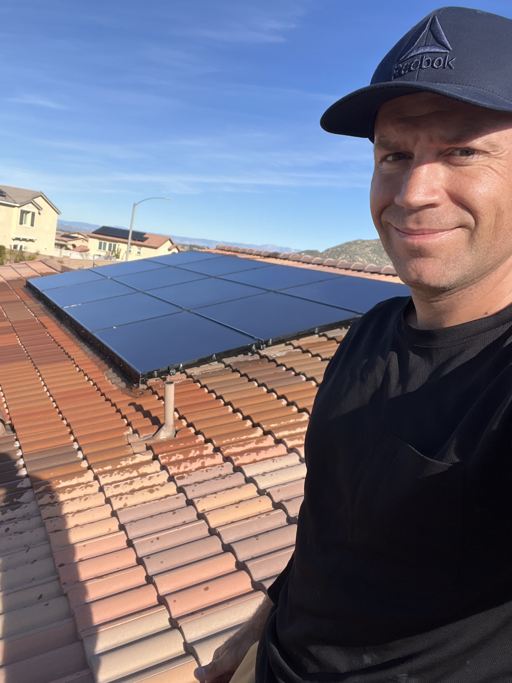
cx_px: 256
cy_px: 342
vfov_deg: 60.0
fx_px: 592
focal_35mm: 30
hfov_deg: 46.8
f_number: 2.2
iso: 32
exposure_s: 1/1172
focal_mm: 2.71
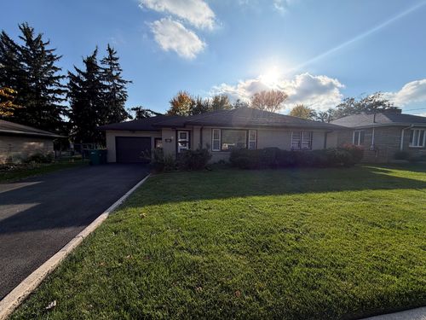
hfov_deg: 102.1
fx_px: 172
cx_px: 213
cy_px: 160
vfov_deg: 85.7
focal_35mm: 14
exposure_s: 1/1017
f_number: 2.2
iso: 25
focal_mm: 2.22
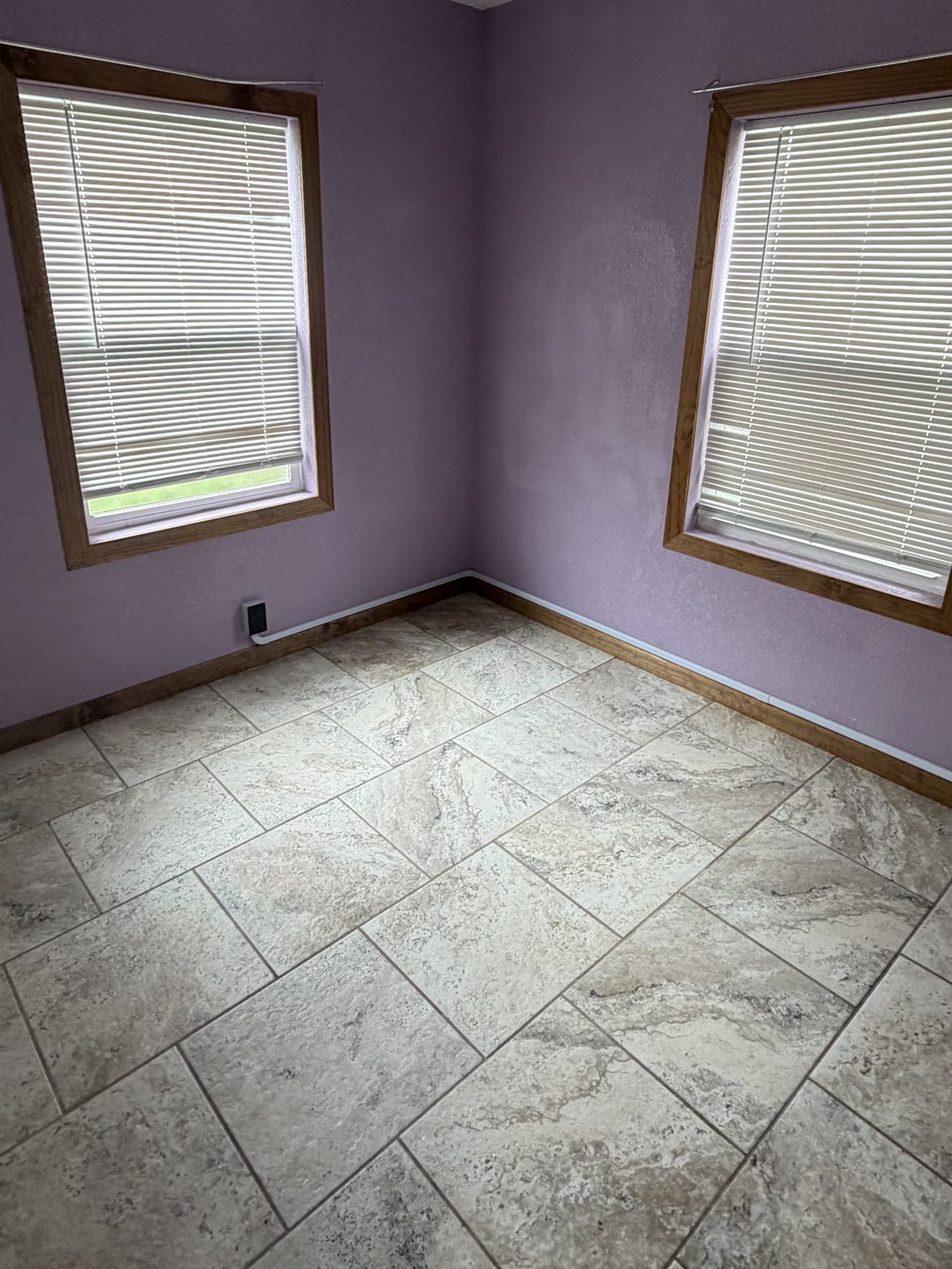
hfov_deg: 61.1
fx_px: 806
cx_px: 466
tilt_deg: -21.5
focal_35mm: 22
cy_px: 557
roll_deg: -2.2
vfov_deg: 76.1
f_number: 2.2
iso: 160
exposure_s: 1/60
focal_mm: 2.22
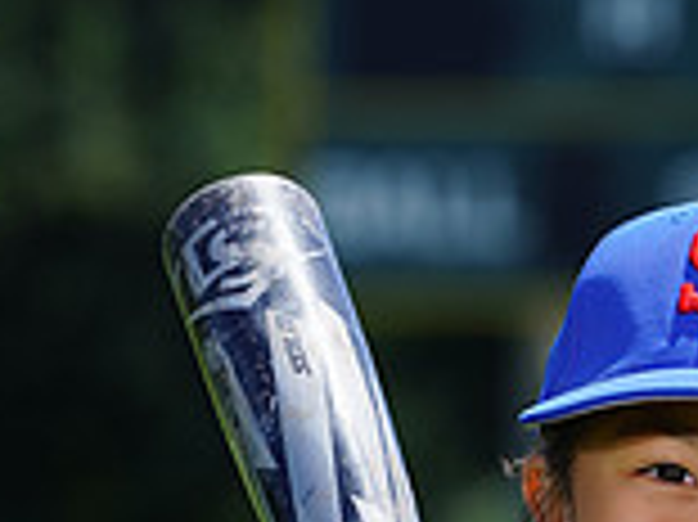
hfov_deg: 2.2
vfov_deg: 1.7
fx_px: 18093
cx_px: 660
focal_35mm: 898
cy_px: 824
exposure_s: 1/250
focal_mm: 250
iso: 100
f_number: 8
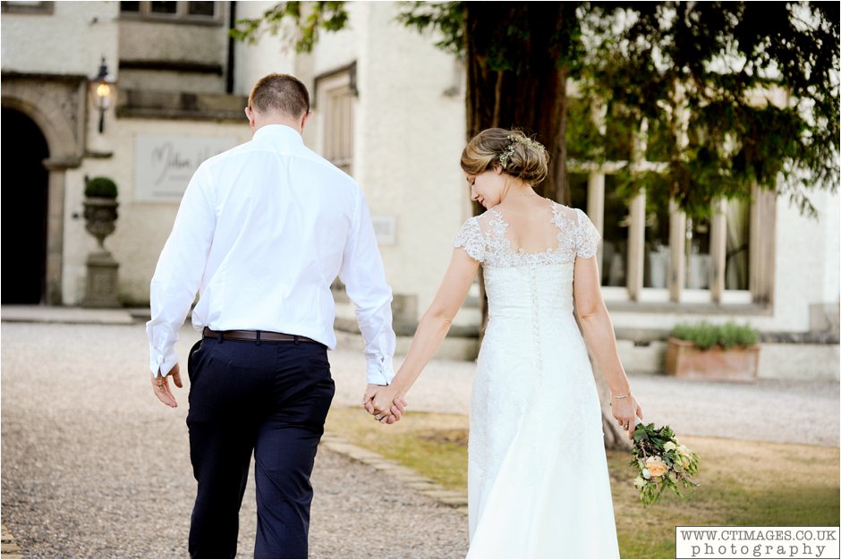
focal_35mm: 85
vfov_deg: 16.1
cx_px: 420
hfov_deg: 23.9
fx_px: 1985
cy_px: 280
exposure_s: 1/500
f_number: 3.5
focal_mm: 85
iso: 800
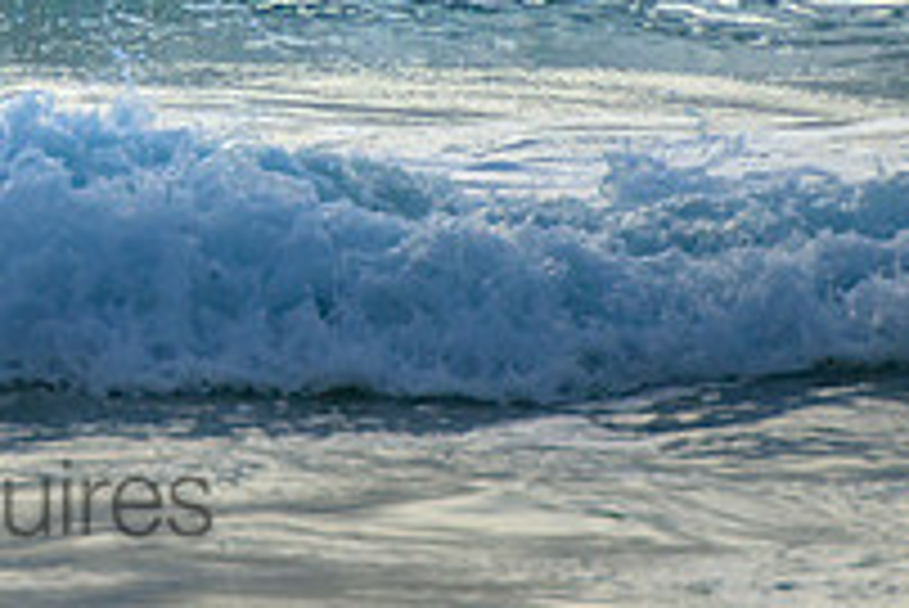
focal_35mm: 1581
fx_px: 39948
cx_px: 43
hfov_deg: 1.3
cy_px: -386
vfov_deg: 0.9
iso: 560
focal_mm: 400
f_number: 5.6
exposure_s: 1/2000
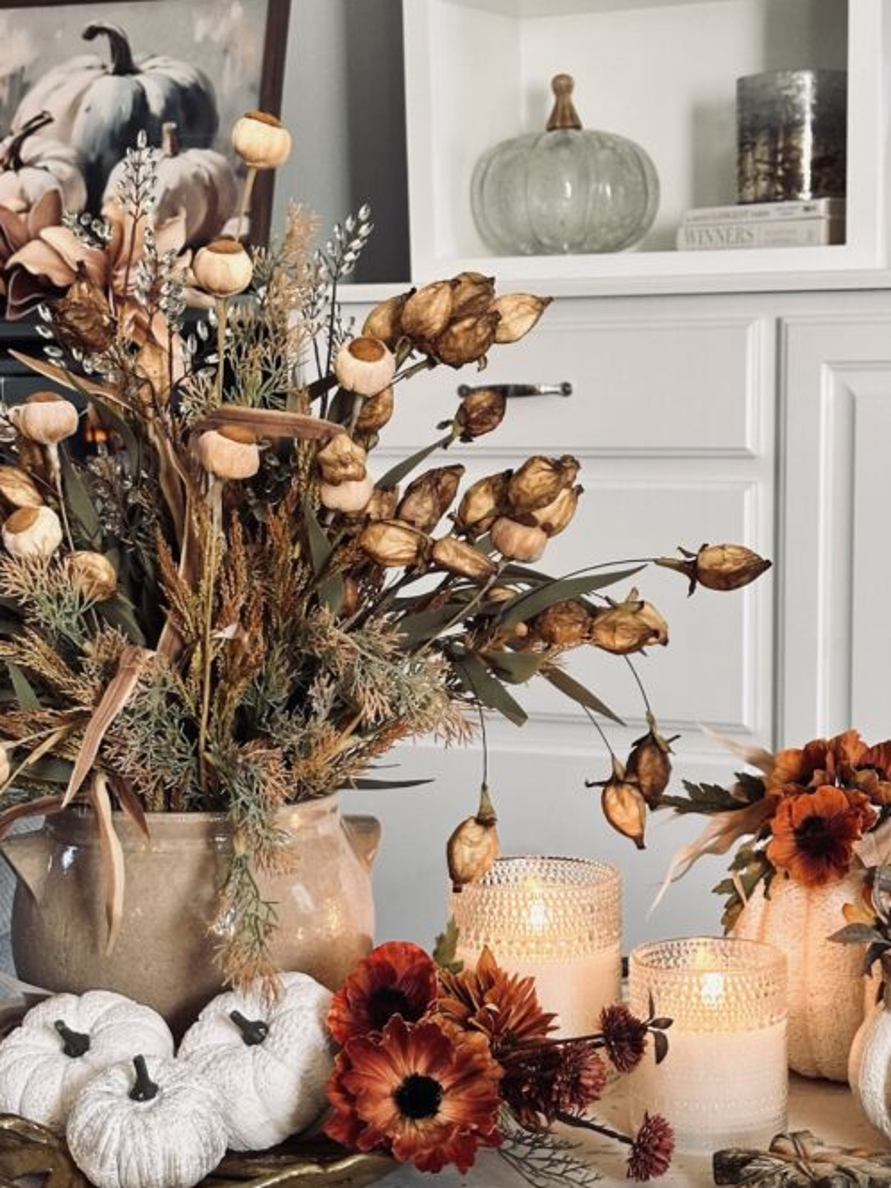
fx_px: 2540
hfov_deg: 19.9
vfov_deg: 26.3
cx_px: 472
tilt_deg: -6.6
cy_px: 653
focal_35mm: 74
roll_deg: -0.4
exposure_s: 1/60
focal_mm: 6.86
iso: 200
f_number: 1.78
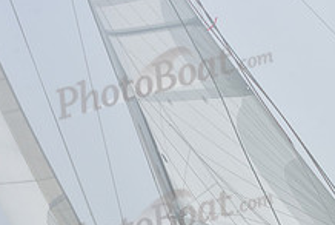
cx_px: 353
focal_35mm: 186
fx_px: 1733
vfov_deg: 7.3
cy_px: 280
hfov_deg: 10.9
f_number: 11
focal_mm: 70
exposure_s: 1/800
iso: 320
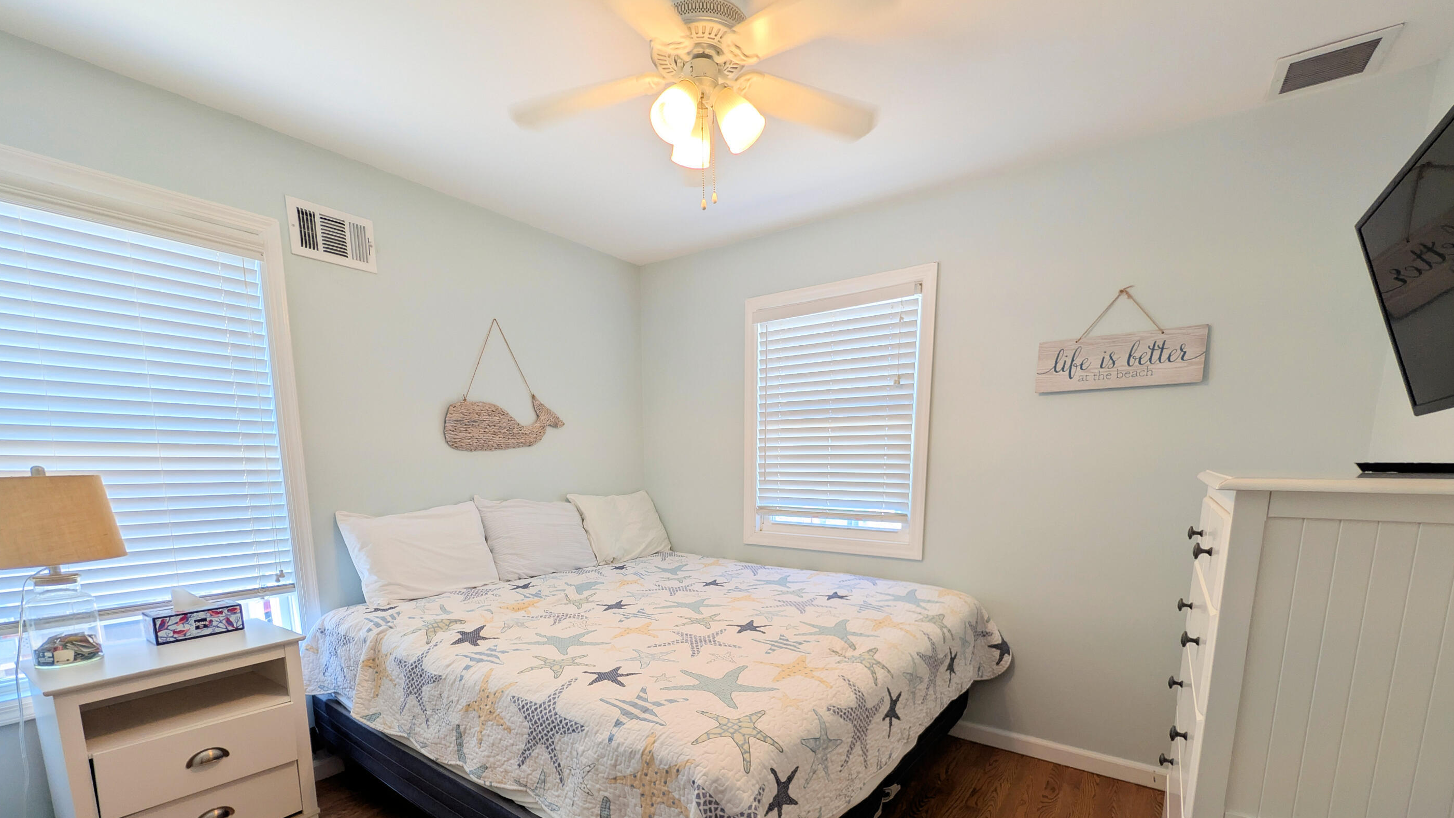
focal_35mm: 14
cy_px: 555
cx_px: 721
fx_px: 540
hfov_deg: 106.8
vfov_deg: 71.8
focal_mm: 2.02
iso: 48
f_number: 1.7
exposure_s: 1/162
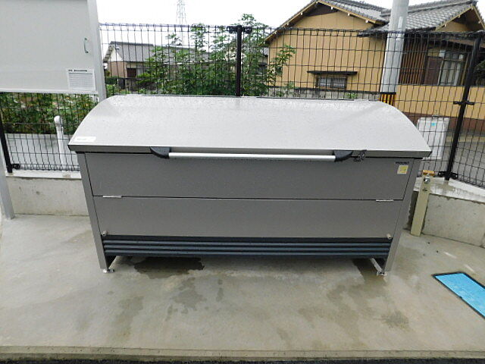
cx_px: 242
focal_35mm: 23
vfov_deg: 58.9
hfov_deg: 73.9
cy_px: 182
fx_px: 322
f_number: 3
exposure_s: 1/320
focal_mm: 4
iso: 125
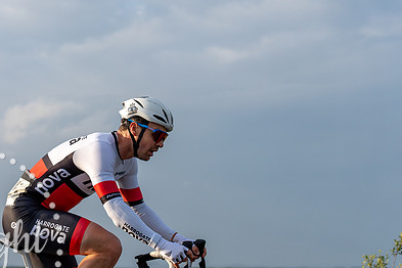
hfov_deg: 20.1
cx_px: 112
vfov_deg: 13.5
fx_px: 1128
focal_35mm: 101
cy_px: 118
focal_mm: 48
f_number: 4
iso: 200
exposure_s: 1/2000
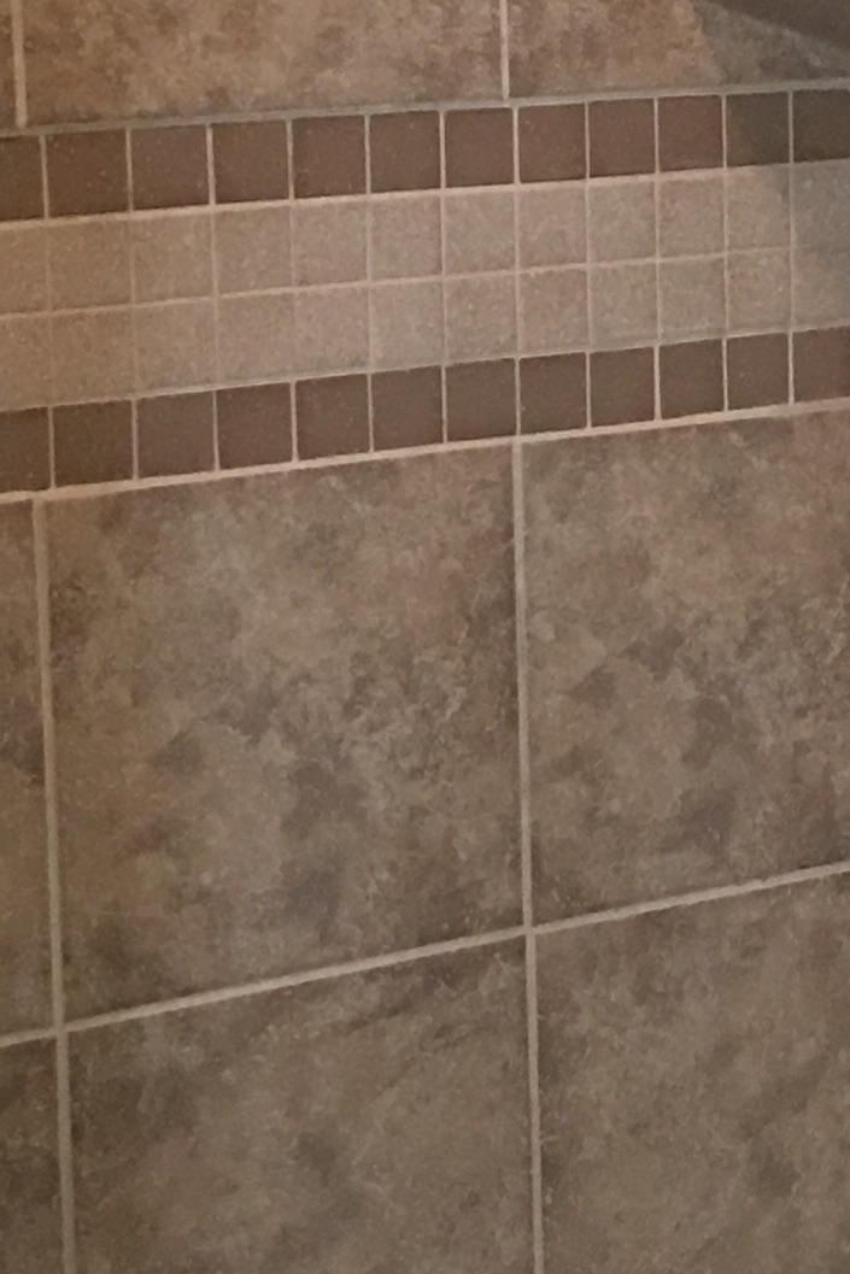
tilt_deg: -7.8
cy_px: 386
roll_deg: +0.5
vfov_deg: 17.7
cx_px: 1244
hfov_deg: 11.5
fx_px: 4071
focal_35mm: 115
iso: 80
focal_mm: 4.15
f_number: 2.2
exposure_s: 1/10
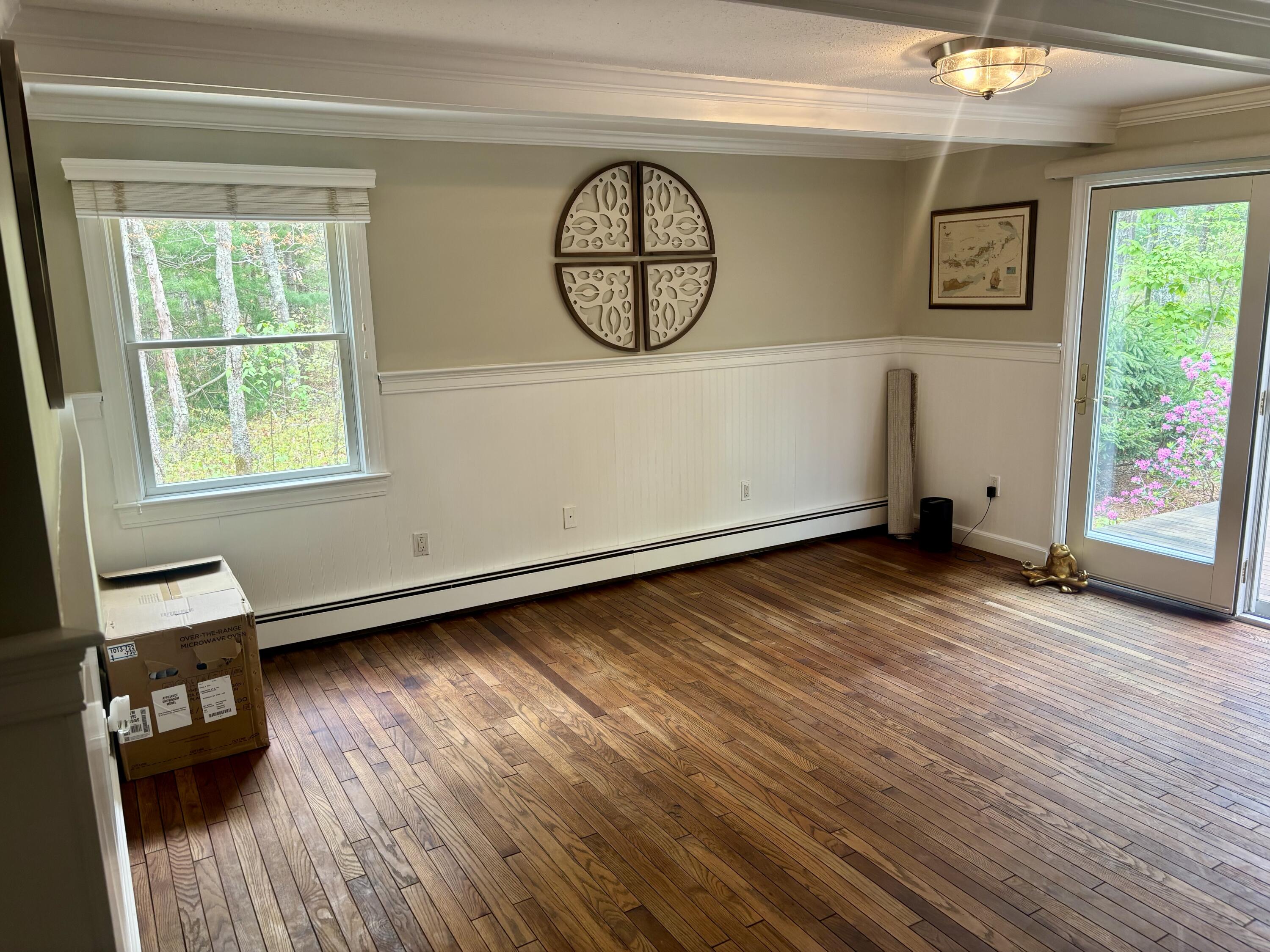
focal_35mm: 26
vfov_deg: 53.1
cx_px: 635
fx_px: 954
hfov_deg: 67.3
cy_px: 476
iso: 100
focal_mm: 5.96
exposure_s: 1/60
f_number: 1.6
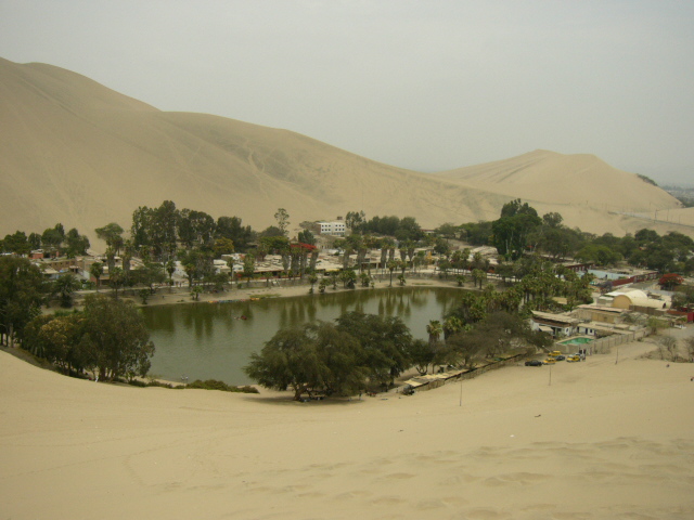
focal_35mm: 35
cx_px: 347
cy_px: 260
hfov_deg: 52.6
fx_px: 702
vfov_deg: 40.7
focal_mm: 5.8
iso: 100
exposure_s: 1/500
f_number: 8
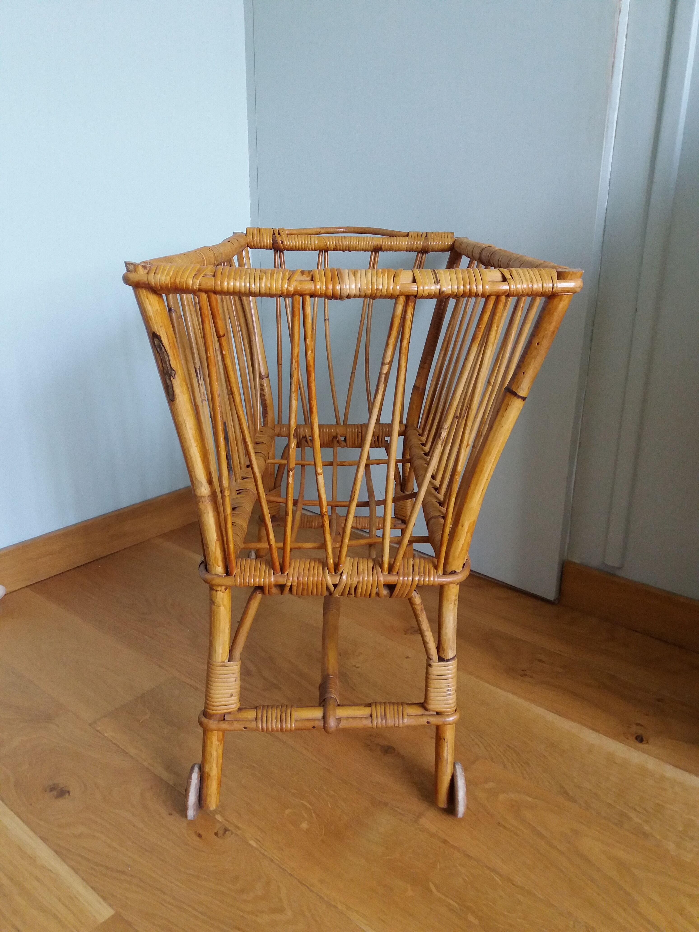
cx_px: 350
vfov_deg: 63.4
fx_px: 754
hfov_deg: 49.7
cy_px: 466
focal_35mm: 28
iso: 160
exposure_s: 1/25
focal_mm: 3.7
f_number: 1.9
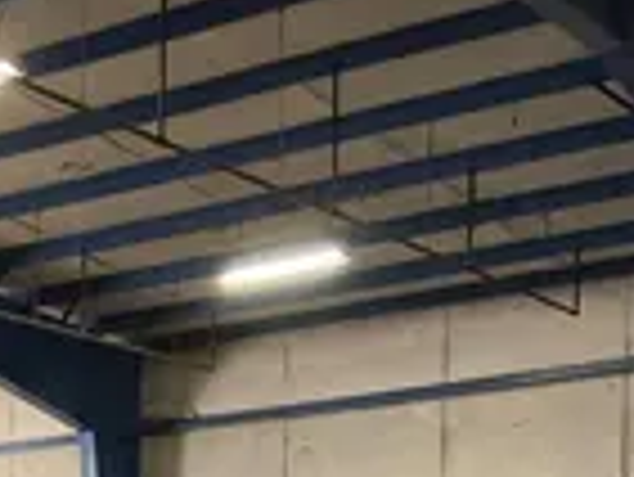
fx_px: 1998
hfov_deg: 15.1
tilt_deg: -4.0
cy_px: 880
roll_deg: +0.9
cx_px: -571
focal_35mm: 109
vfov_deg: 12.4
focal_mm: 3.99
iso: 320
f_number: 1.8
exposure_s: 1/60
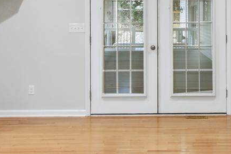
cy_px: 20
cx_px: 156
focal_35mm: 71
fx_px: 455
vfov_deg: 18.9
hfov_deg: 28.3
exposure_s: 4
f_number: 22
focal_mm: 10
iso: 100
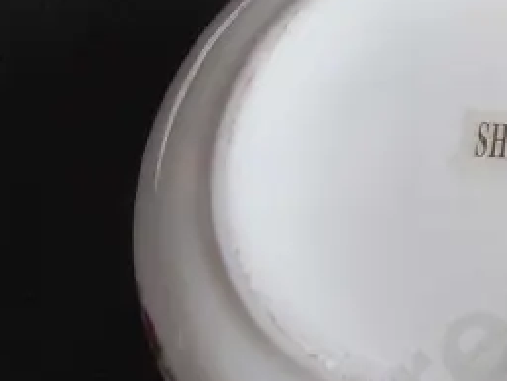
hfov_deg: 16.3
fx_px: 1569
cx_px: 827
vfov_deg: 13.8
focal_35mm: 107
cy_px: 88
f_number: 2
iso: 32
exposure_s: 1/100
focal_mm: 2.87
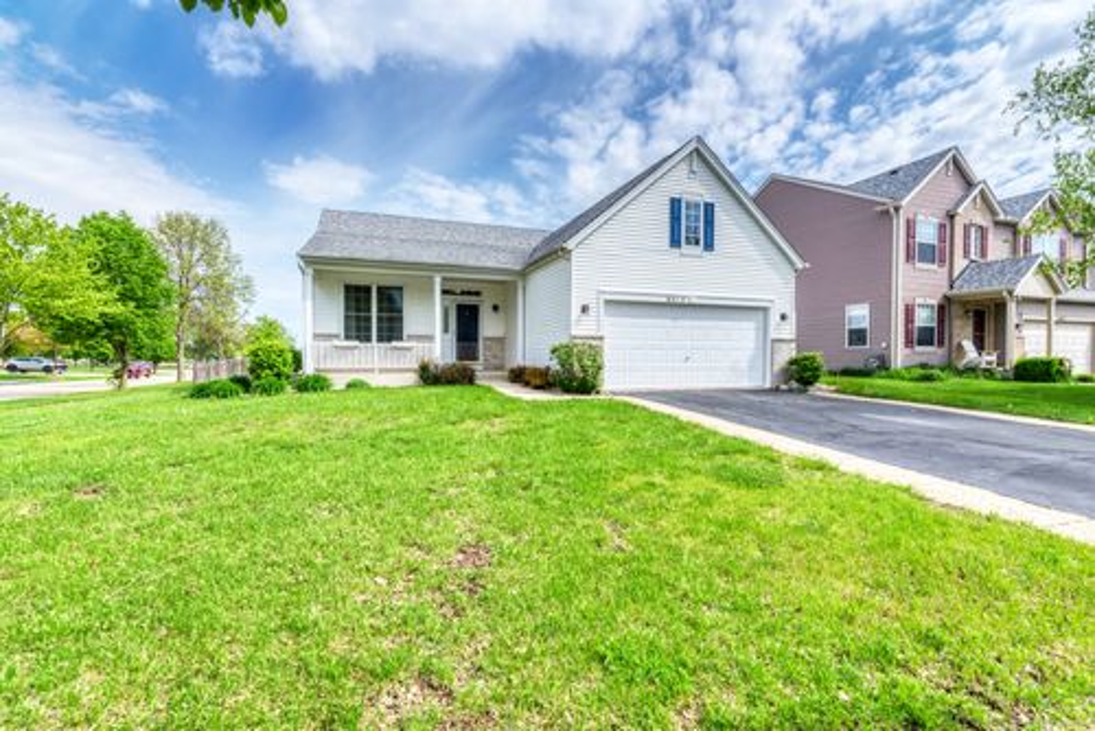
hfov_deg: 93.2
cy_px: 366
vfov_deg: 70.5
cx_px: 548
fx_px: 517
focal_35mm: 17
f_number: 7.1
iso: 125
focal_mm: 17
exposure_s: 1/4000
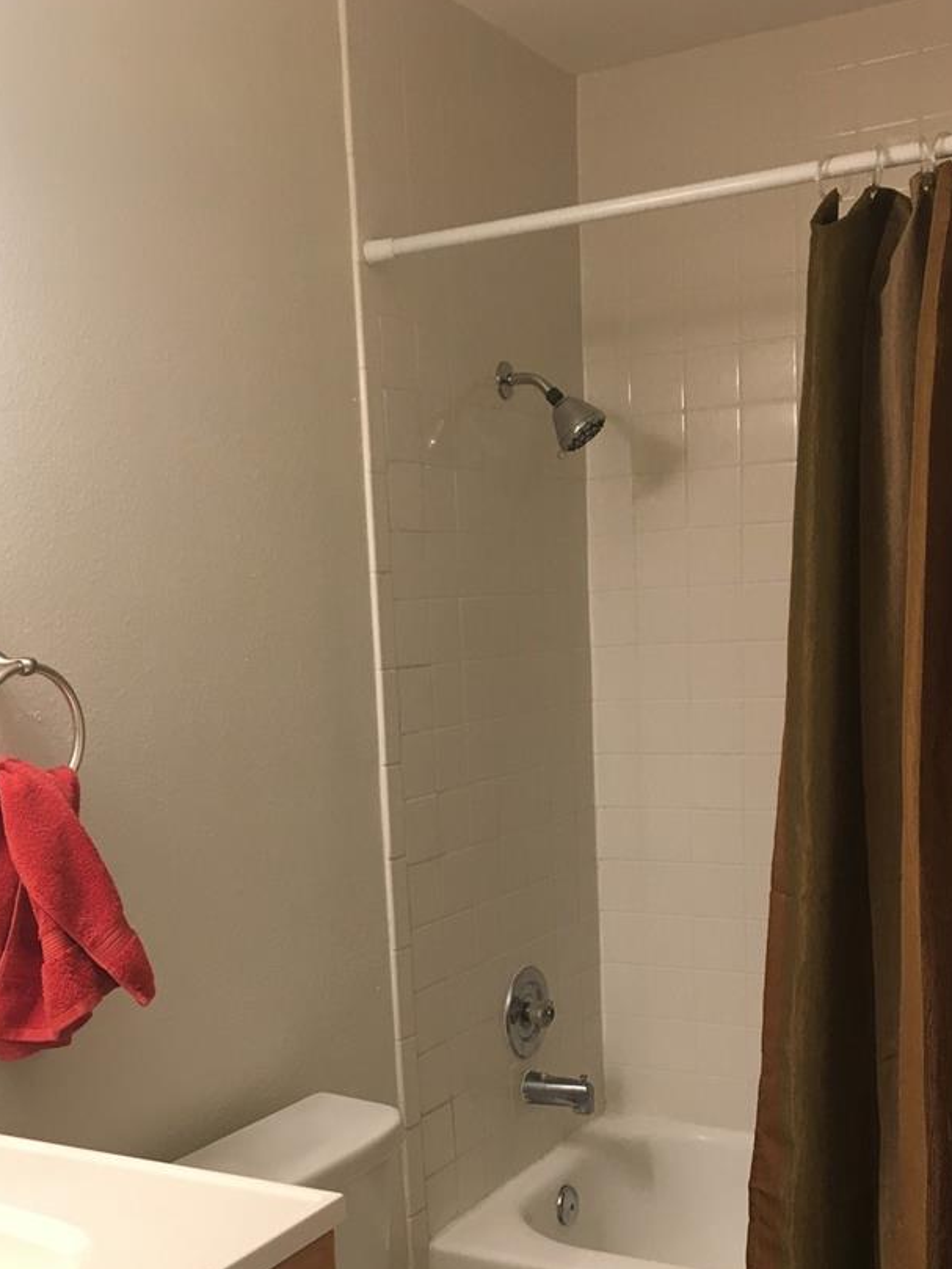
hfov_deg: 33.6
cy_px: 874
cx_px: 447
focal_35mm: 43
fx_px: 1576
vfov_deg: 43.1
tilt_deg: -9.5
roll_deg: +1.6
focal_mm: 4.15
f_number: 2.2
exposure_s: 1/30
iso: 32
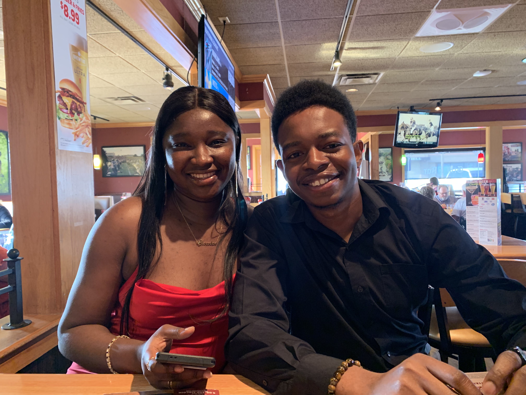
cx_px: 263
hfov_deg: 67.3
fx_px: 395
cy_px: 198
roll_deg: +1.2
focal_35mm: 26
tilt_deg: -2.8
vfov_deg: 53.1
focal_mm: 4.25
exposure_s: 1/30
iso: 500
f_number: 1.8
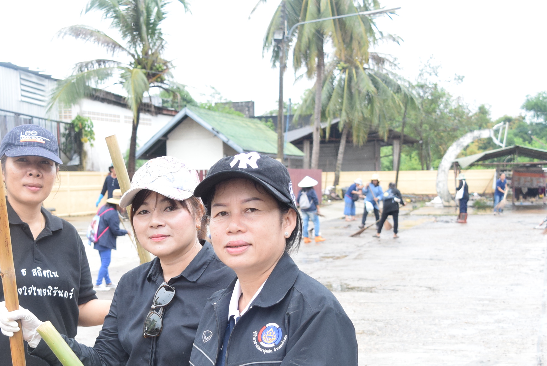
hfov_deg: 34.2
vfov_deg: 23.2
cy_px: 280
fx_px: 882
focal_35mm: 58
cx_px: 184
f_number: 3.8
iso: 800
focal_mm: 22
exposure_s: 1/640
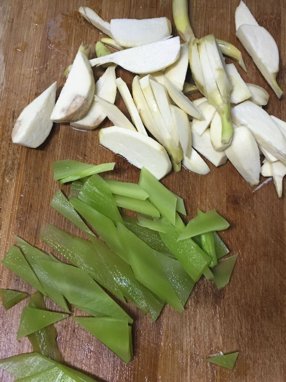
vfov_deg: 47.9
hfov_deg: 36.8
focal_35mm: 39
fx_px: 430
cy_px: 192
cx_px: 160
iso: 160
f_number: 2.2
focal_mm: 4.15
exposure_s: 1/30
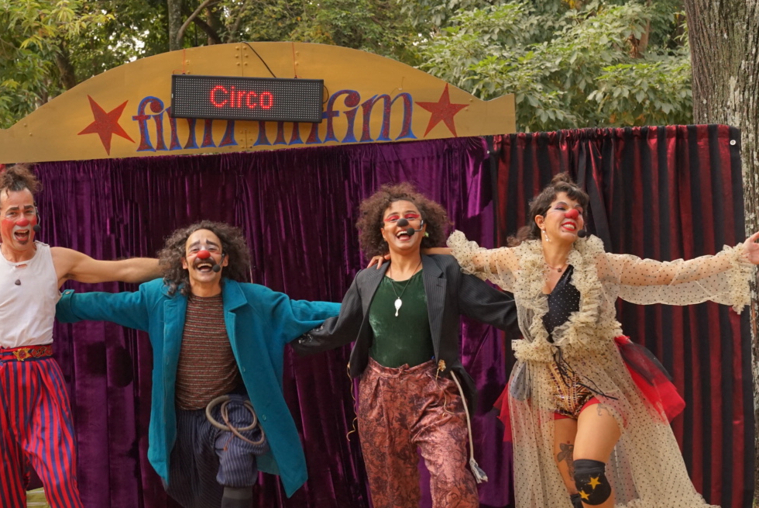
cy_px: 323
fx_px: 1983
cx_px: 225
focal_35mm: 94
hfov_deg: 21.5
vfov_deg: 14.6
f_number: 8
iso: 1600
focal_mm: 57
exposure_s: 1/200
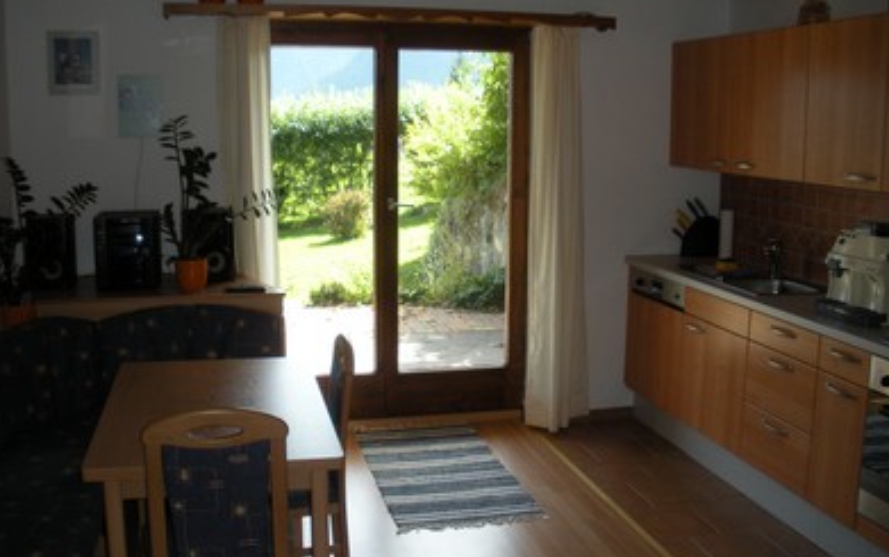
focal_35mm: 39
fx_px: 946
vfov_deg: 32.8
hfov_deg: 50.4
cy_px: 259
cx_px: 443
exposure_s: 1/87.2
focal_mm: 6.3
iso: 88
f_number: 3.5
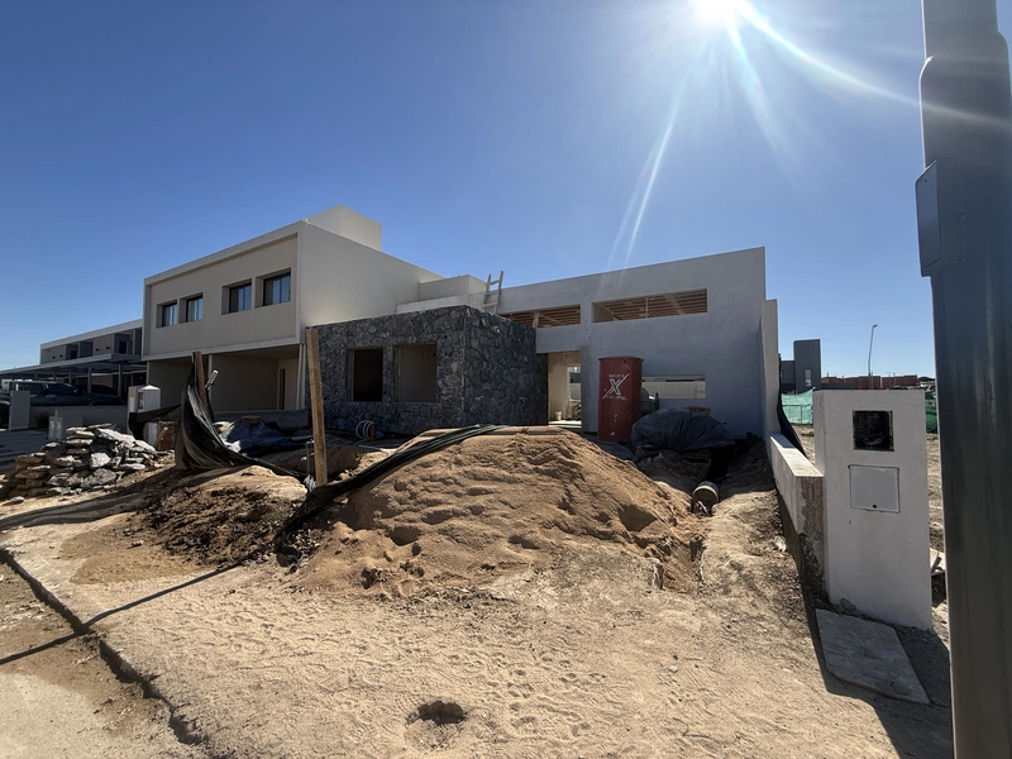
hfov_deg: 102.1
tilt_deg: +2.9
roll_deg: -0.2
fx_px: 409
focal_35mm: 14
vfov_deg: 85.7
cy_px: 380
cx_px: 506
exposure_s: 1/1698
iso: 50
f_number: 2.2
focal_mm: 2.22
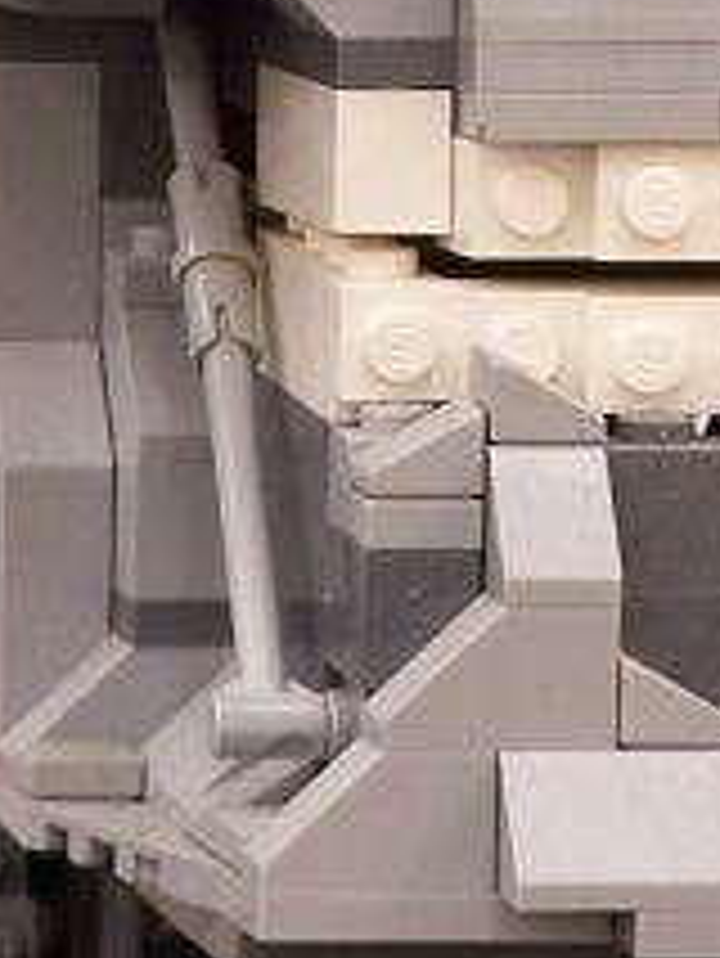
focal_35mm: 908
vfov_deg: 2.2
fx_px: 25156
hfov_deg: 1.6
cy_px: -180
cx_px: 536
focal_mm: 31.3
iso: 80
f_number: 3.2
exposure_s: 1/3
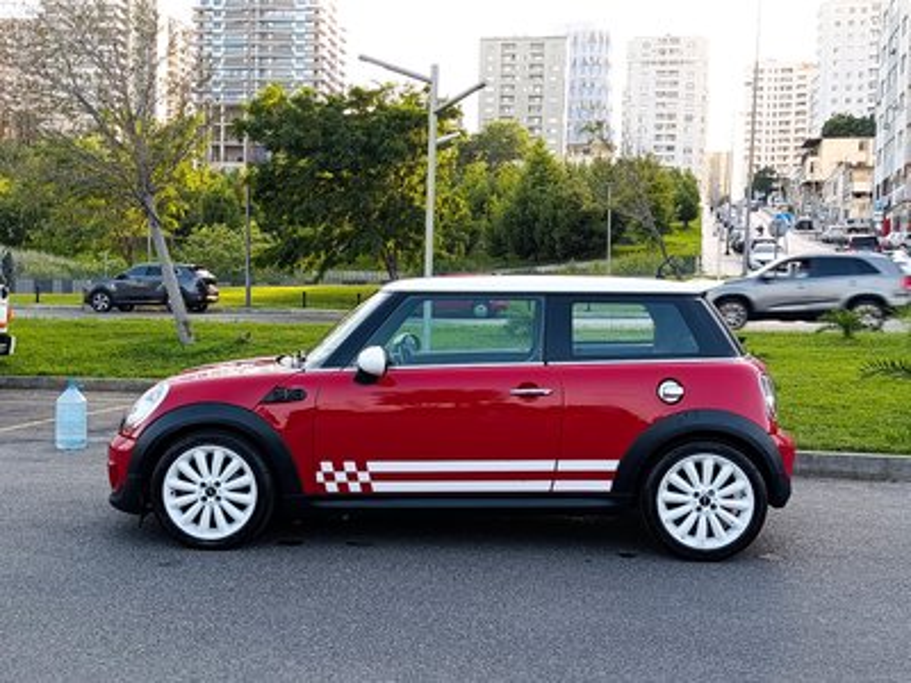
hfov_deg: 46.8
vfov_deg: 36.0
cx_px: 456
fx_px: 1053
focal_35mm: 40
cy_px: 342
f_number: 1.65
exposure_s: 1/100
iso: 64
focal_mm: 6.11
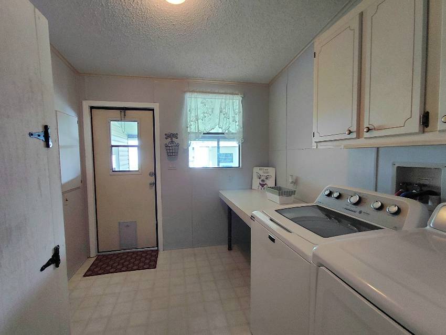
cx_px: 223
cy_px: 168
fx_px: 206
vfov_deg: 78.1
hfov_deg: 94.5
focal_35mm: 16
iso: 100
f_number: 2.2
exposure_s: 1/60.2
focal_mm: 1.64
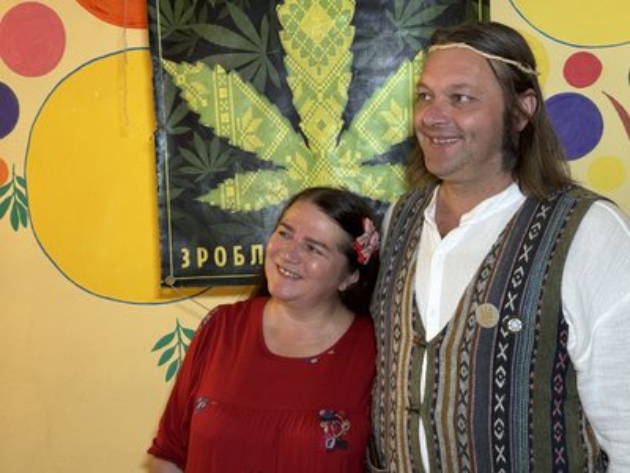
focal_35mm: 48
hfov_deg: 39.7
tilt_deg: -1.4
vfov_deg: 30.3
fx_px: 874
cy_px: 236
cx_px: 315
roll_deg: -1.0
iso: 400
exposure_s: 1/33
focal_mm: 6.76
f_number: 1.78
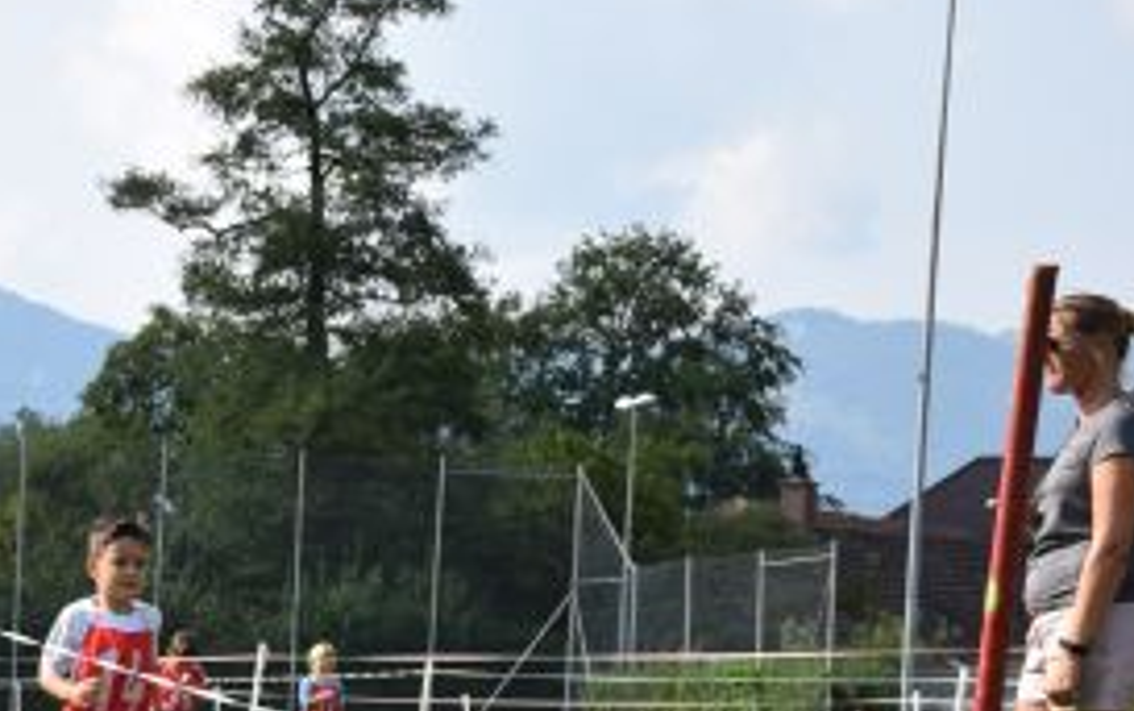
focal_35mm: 172
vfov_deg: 7.6
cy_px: 769
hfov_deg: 11.9
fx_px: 5319
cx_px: -183
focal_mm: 48
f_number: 9
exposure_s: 1/320
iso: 200
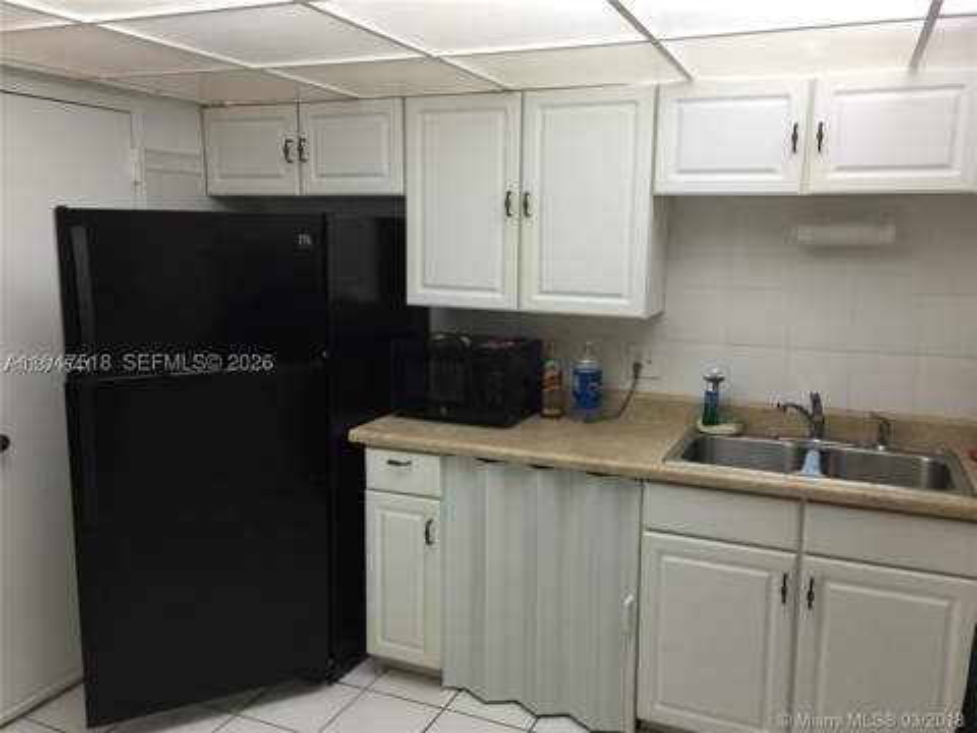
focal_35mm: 29
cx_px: 488
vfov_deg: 48.2
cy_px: 366
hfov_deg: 61.7
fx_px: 818
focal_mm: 4.15
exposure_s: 1/15
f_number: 2.2
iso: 40
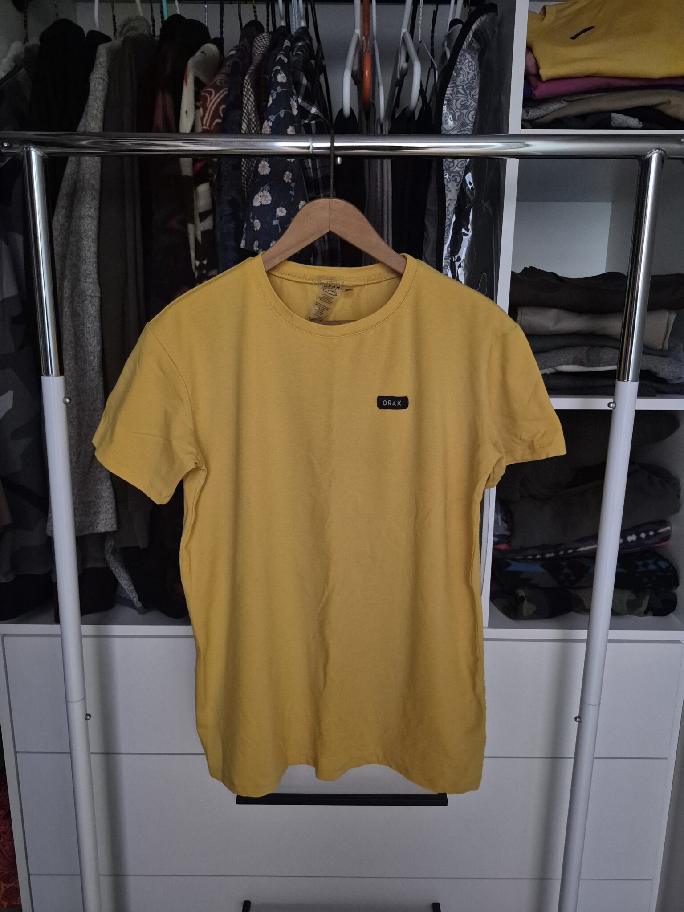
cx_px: 342
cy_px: 456
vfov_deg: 73.9
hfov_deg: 58.9
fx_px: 606
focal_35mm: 23
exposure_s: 1/40
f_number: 1.8
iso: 1600
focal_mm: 5.4
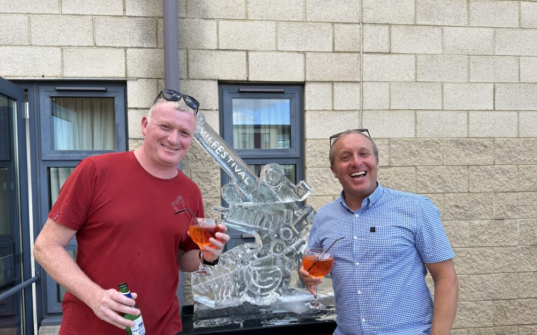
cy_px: 195
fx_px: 380
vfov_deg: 47.4
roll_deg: +0.5
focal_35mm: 26
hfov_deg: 70.4
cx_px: 266
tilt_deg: -3.8
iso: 80
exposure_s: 1/489
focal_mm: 6.86
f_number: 1.78
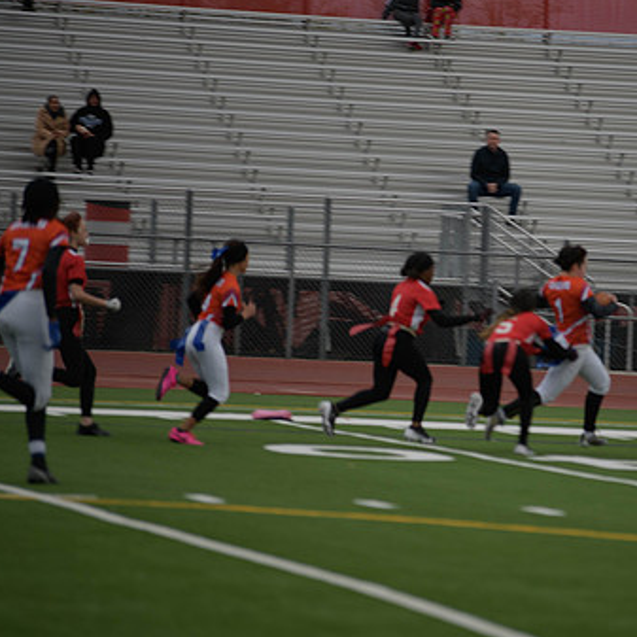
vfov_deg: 6.0
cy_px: 309
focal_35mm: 293
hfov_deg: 6.0
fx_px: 6100
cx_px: 476
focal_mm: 200
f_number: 2.8
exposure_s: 1/200
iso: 110
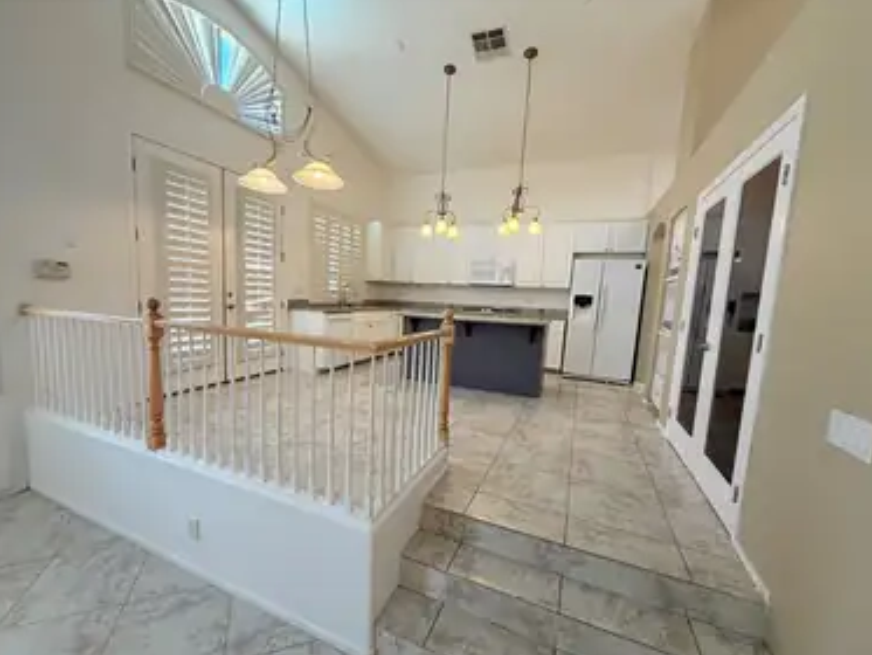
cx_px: 416
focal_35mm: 15
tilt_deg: -7.2
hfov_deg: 98.1
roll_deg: -2.7
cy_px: 342
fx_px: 378
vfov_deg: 81.7
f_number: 2.2
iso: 160
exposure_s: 1/120
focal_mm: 2.22
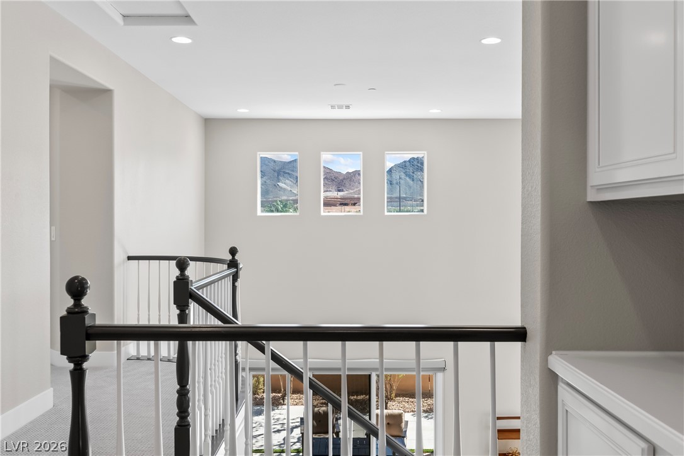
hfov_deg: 57.2
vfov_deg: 40.0
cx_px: 342
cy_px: 228
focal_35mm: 33
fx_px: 627
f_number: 8
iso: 400
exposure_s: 1/13
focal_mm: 22
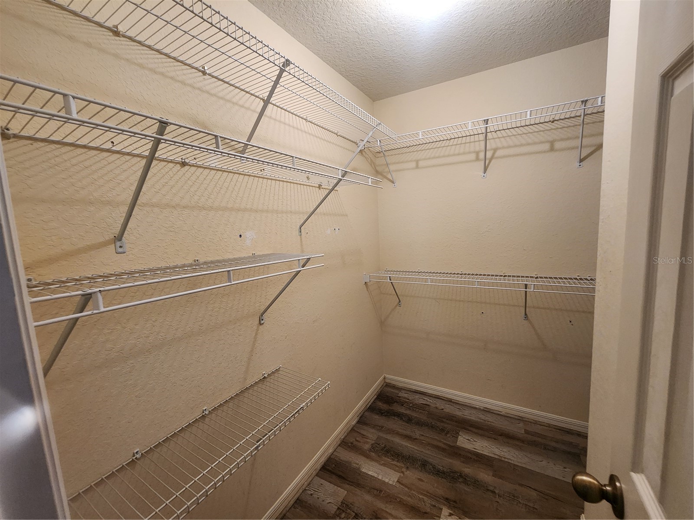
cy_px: 260
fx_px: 261
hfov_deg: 106.2
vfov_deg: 89.9
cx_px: 347
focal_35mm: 13
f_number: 2.2
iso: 320
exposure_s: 1/60
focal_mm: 2.2
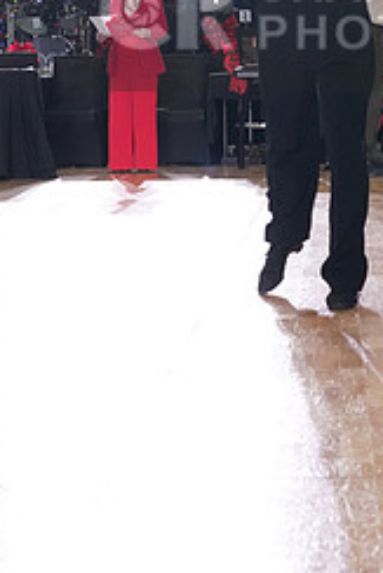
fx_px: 1817
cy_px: 14
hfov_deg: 11.9
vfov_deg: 17.6
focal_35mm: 114
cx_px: 401
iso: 4000
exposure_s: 1/200
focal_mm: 48
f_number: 7.1
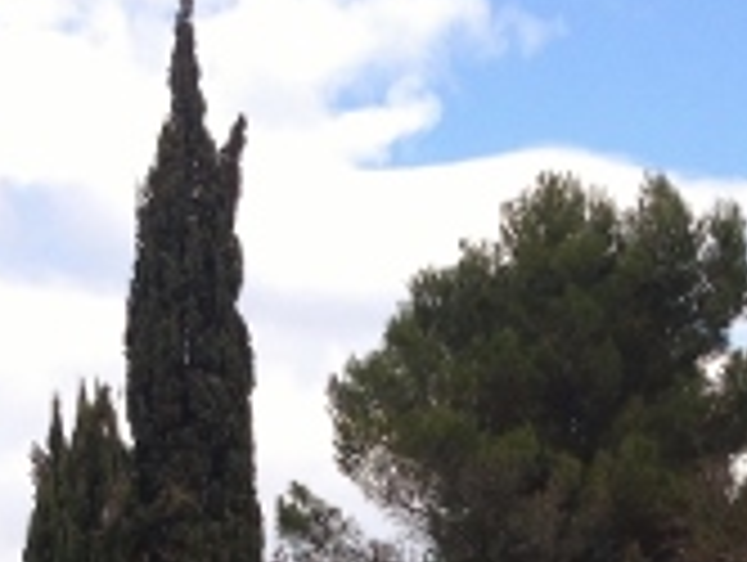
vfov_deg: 11.8
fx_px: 2572
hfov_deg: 16.5
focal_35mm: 119
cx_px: 536
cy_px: 908
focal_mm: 4.12
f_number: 2.4
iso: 50
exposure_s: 1/695
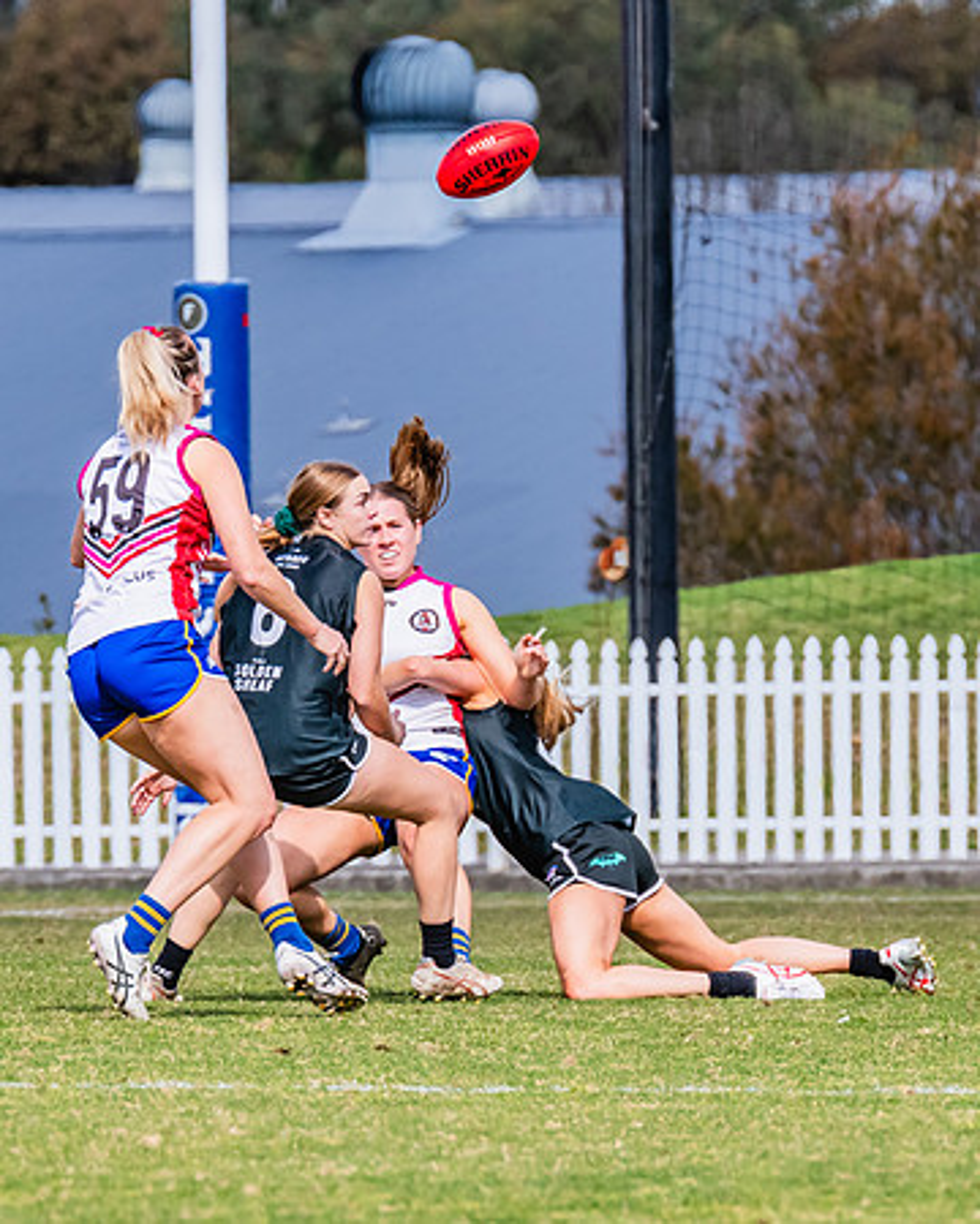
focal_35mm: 867
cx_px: 492
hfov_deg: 1.8
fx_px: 31428
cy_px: 604
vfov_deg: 2.2
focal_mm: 420
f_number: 9
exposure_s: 1/1250
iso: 800
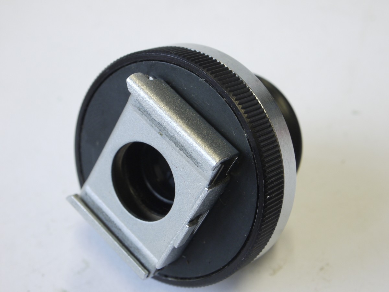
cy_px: 146
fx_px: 877
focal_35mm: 78
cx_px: 194
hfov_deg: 25.0
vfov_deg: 18.9
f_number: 11
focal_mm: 39
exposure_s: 1/13
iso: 400
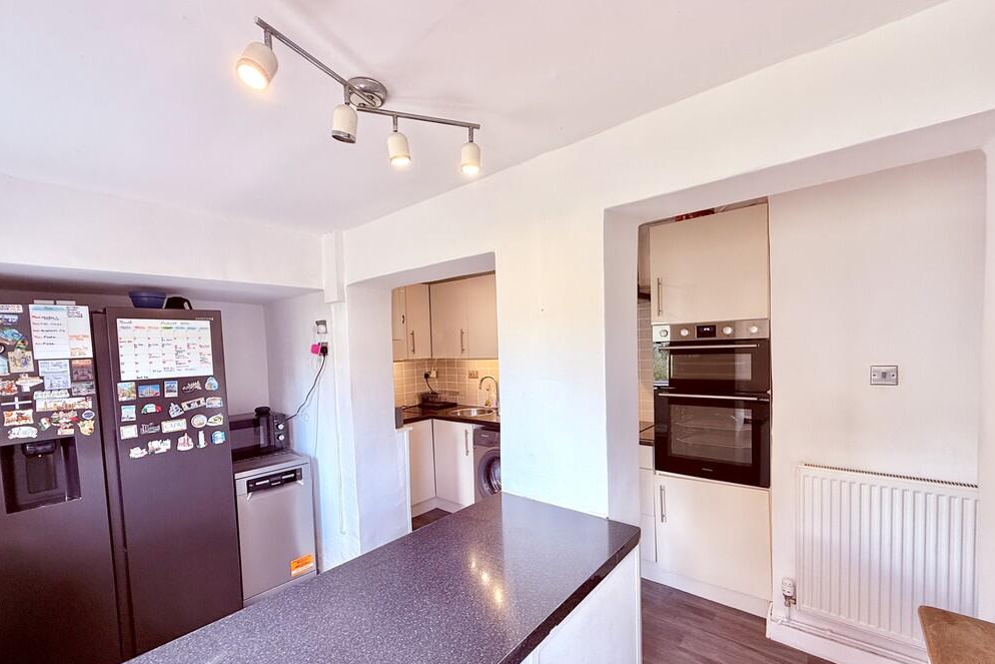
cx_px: 493
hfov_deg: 100.4
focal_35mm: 15
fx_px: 415
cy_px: 368
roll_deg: +0.1
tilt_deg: -1.8
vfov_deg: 77.1
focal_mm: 2.22
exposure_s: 1/100
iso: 100
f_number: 2.2
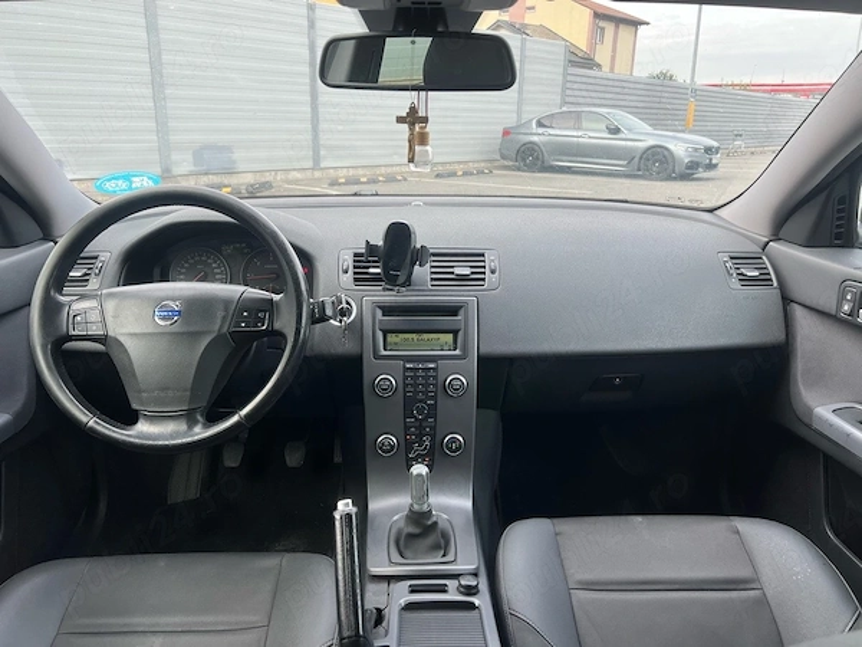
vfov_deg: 53.1
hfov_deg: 67.3
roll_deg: -1.4
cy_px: 324
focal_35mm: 26
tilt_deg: -18.2
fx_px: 647
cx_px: 431
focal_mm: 5.7
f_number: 1.5
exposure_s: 1/286
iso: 40
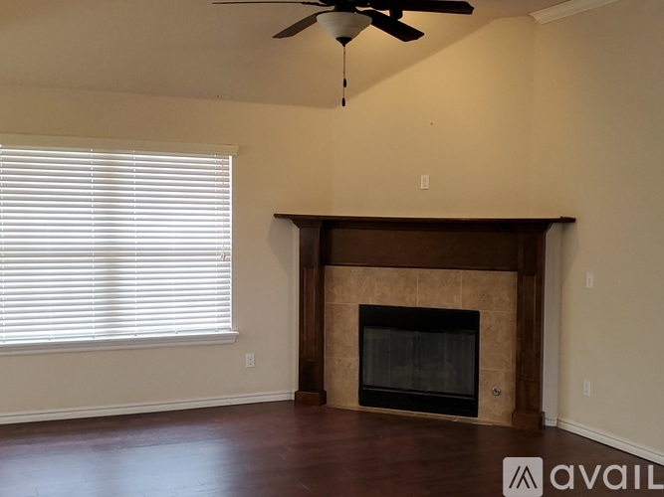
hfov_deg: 67.3
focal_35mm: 26
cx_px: 332
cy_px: 248
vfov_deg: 53.0
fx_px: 499
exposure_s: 1/24
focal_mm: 4.3
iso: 125
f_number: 2.4
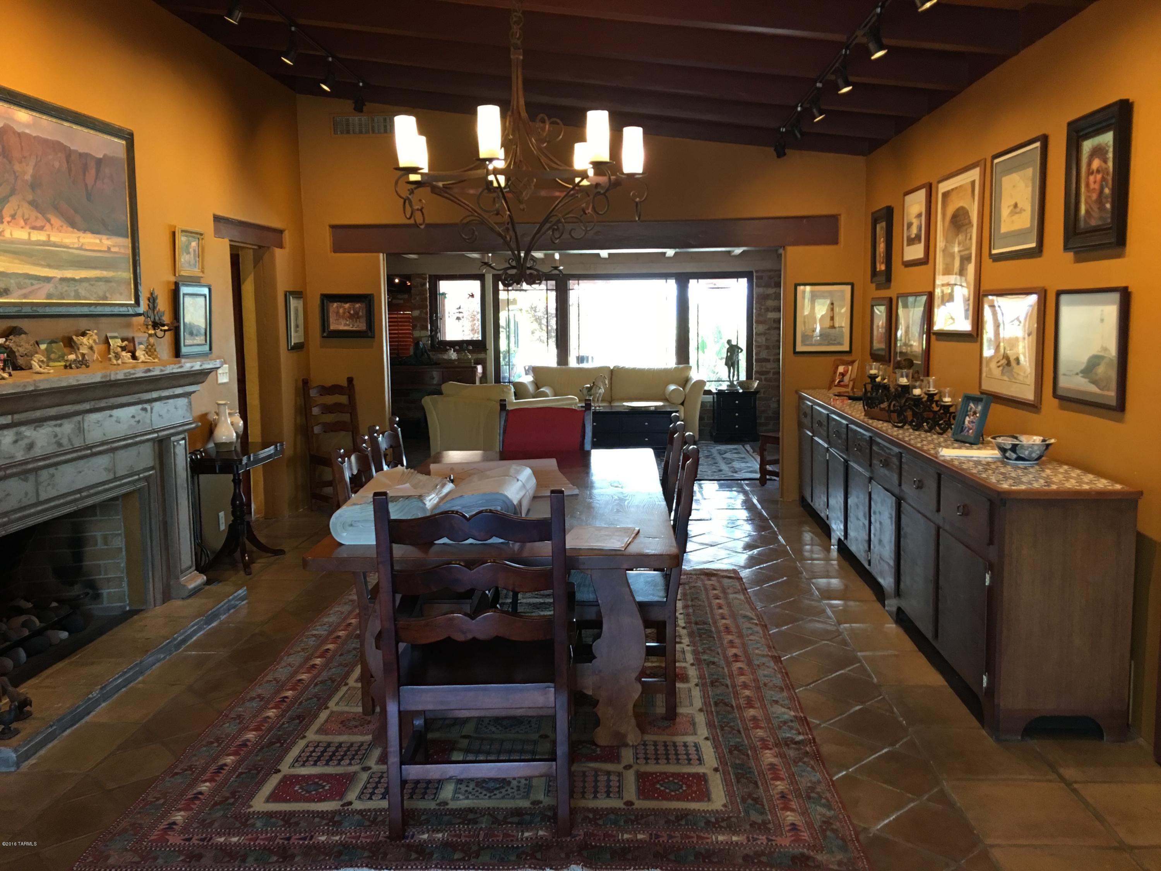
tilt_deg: -5.9
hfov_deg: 61.7
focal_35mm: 29
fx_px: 973
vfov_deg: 48.2
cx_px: 580
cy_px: 436
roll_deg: +0.7
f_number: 2.2
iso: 50
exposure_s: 1/15
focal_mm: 4.15
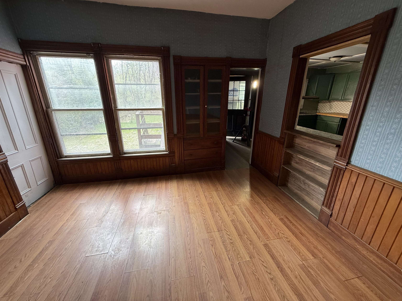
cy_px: 150
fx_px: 163
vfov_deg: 85.7
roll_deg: +0.0
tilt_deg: -18.5
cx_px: 201
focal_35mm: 14
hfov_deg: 102.1
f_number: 2.2
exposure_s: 1/99
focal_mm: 2.22
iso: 160
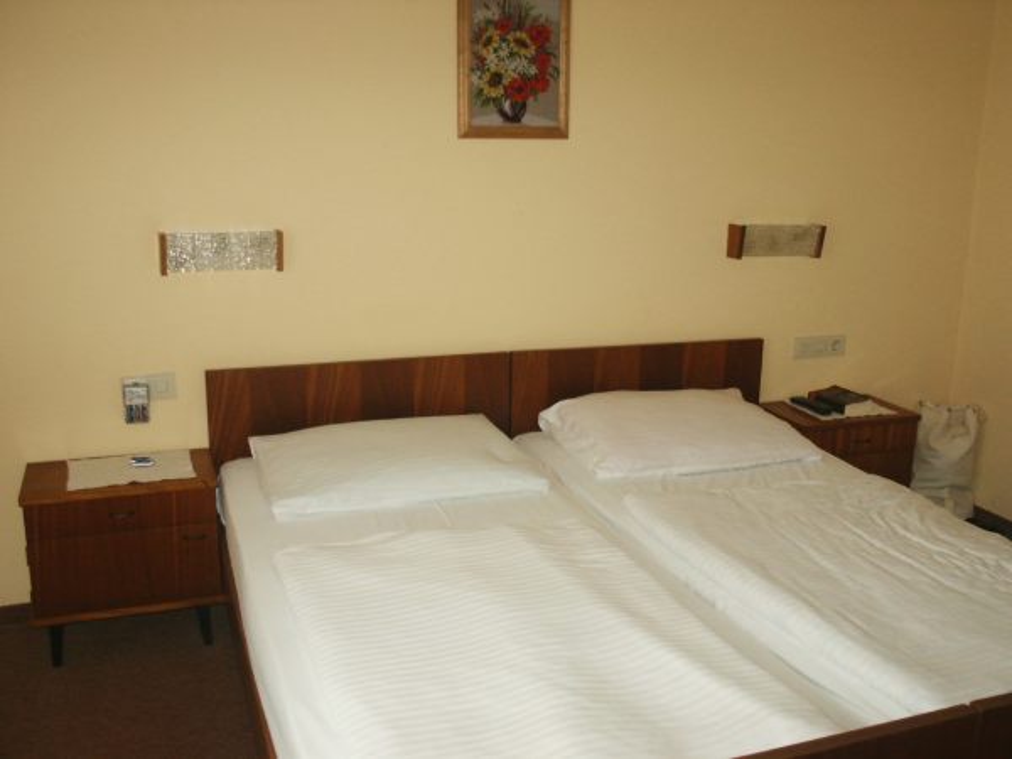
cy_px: 380
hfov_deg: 52.6
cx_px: 506
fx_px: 1023
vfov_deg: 40.7
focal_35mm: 35
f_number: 3
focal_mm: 7.18
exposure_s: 1/45
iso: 200
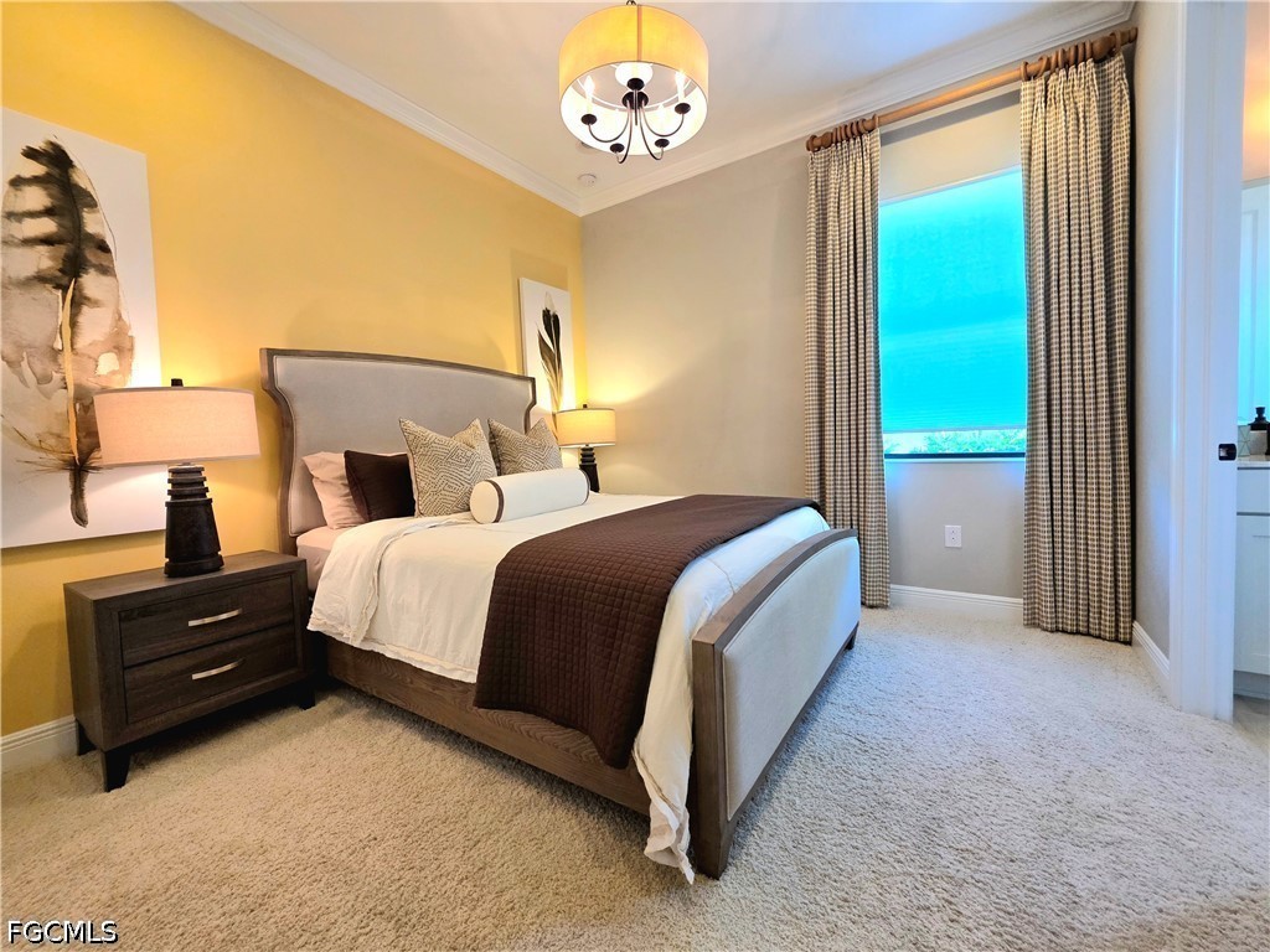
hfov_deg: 106.2
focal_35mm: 13
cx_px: 635
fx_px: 477
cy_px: 476
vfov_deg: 89.9
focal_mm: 2.2
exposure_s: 1/120
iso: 200
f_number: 1.9
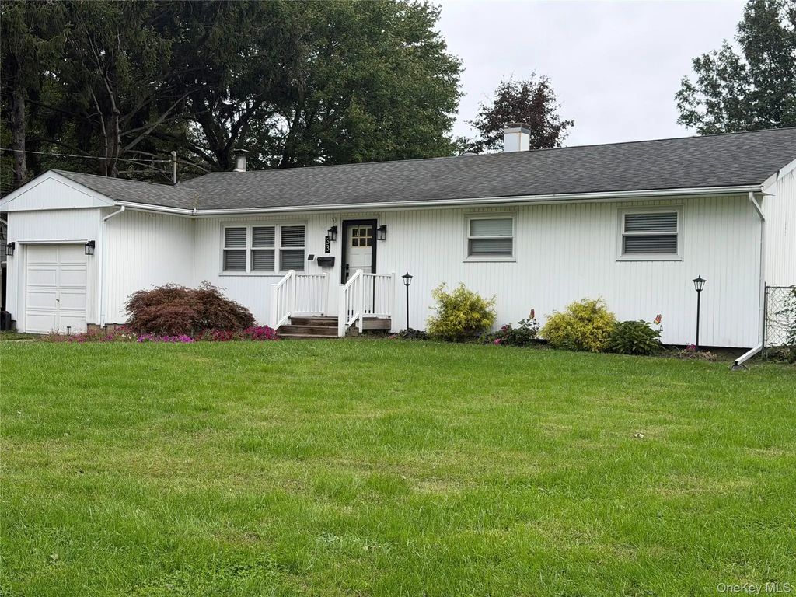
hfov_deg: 39.7
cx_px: 398
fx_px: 1104
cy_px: 298
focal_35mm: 48
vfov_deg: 30.3
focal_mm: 6.76
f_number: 1.78
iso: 64
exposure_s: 1/1642
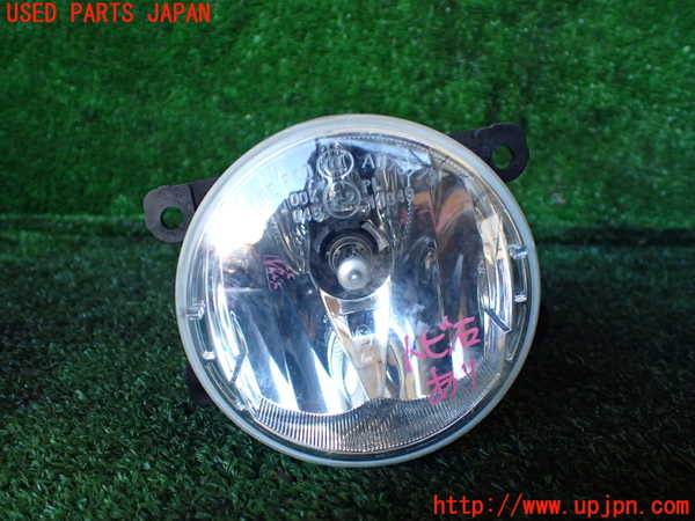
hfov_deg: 60.0
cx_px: 348
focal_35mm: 30
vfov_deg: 46.8
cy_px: 260
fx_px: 602
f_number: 2.3
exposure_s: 1/125
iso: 400
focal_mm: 5.4
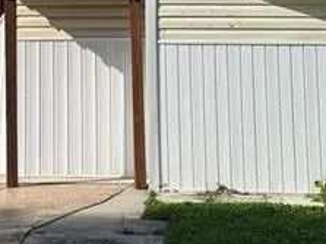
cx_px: 111
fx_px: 1035
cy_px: -123
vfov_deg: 12.7
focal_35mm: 110
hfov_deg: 17.9
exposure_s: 1/8130
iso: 80
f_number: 1.78
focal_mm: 6.76
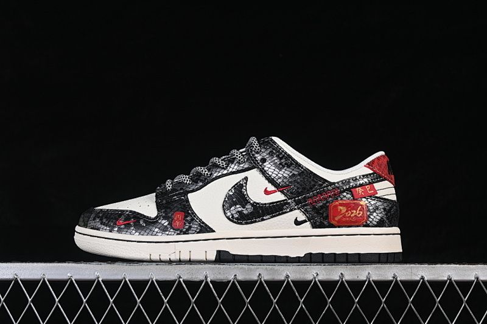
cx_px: 244
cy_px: 162
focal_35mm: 75
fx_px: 1014
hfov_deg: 27.0
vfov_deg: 18.2
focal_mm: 50
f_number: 8
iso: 160
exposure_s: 1/80
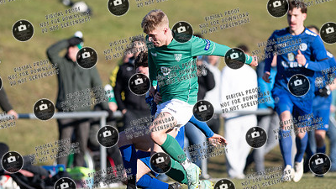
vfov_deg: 2.5
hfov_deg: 4.4
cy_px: 101
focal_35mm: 493
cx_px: 166
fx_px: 4392
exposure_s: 1/1600
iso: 125
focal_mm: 300
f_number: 3.2
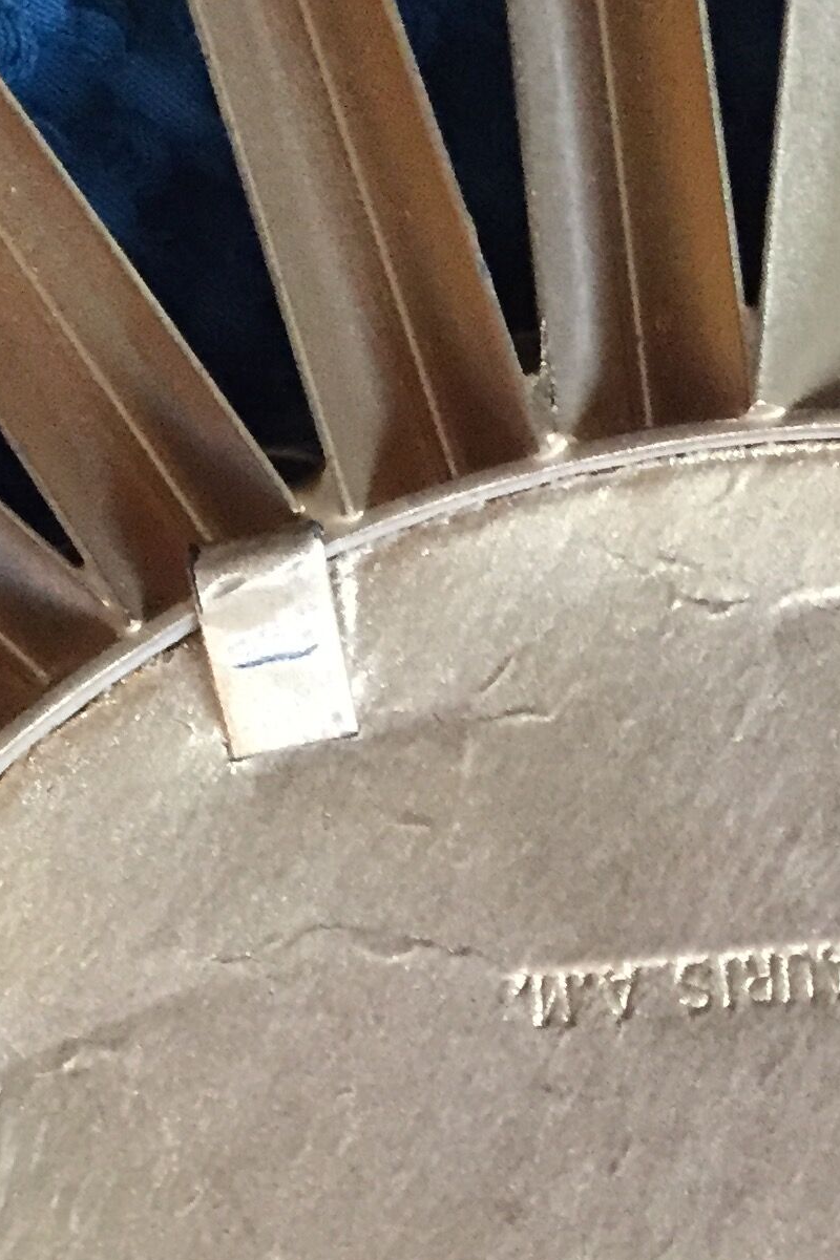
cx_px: 724
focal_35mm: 82
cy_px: 1392
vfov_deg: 23.2
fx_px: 2871
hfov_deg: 16.5
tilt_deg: -82.4
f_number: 2.2
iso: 320
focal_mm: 4.15
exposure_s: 1/17
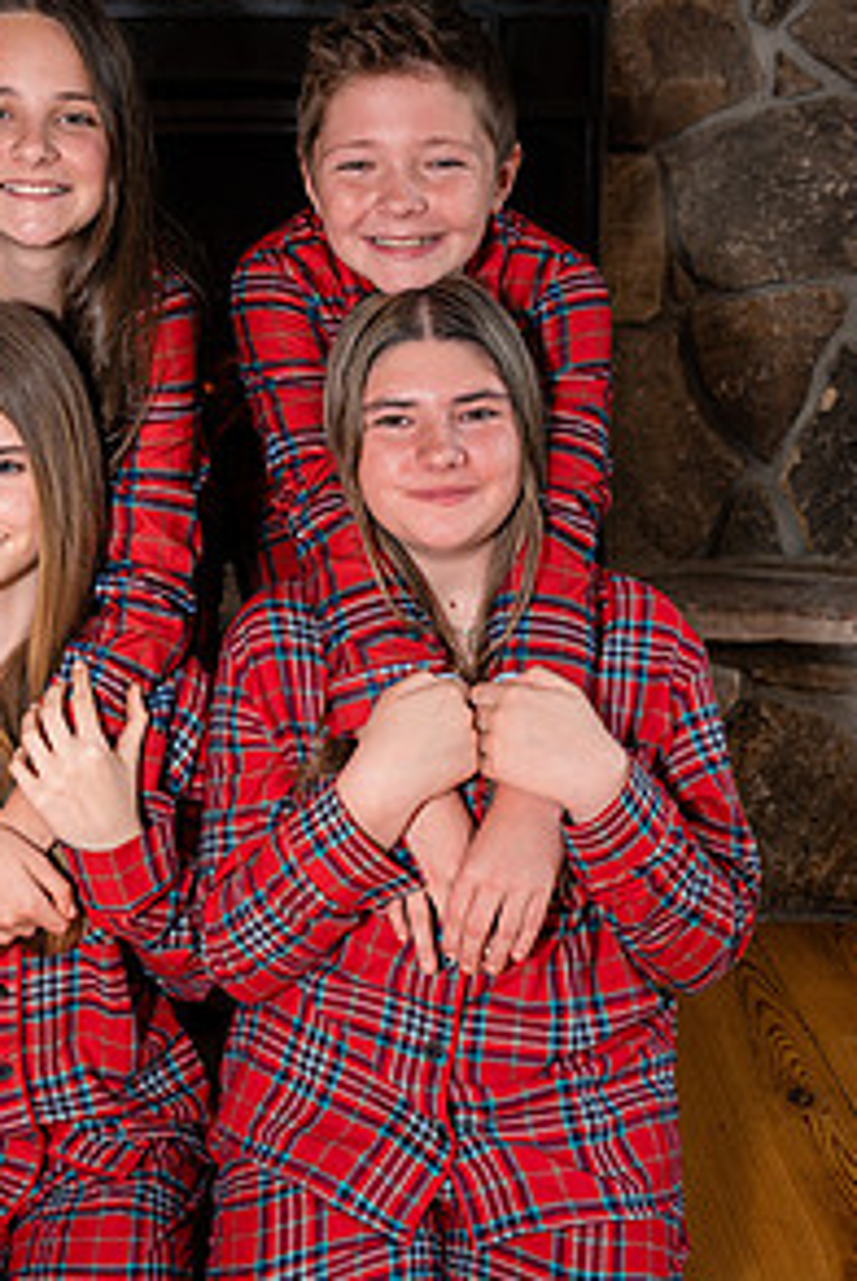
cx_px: 319
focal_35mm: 46
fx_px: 1639
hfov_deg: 29.2
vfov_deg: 42.7
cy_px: 660
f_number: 5
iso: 500
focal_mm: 30
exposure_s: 1/160
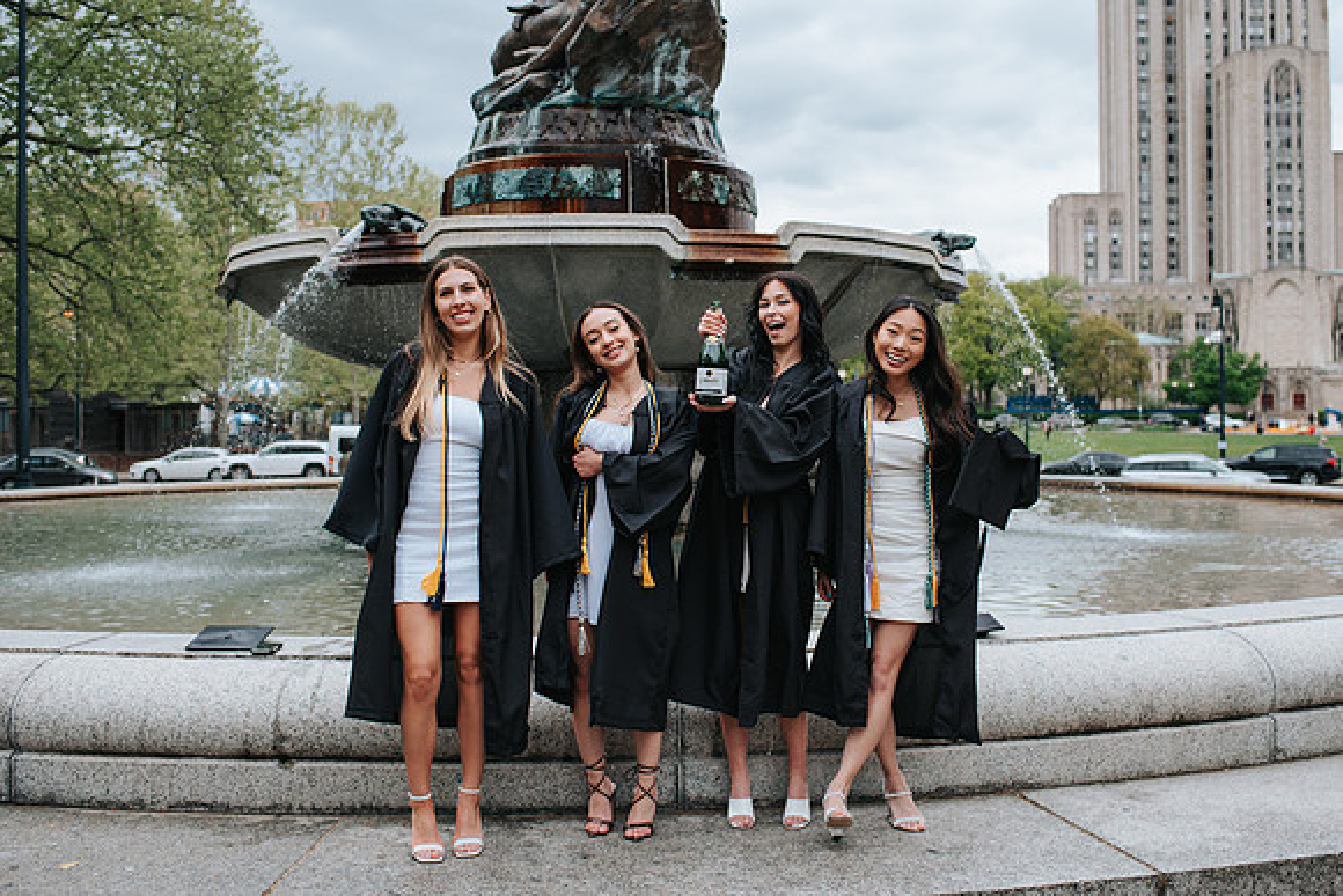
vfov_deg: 34.5
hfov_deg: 49.9
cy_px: 420
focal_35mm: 39
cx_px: 713
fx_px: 1441
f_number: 3.5
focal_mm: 35
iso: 160
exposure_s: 1/800
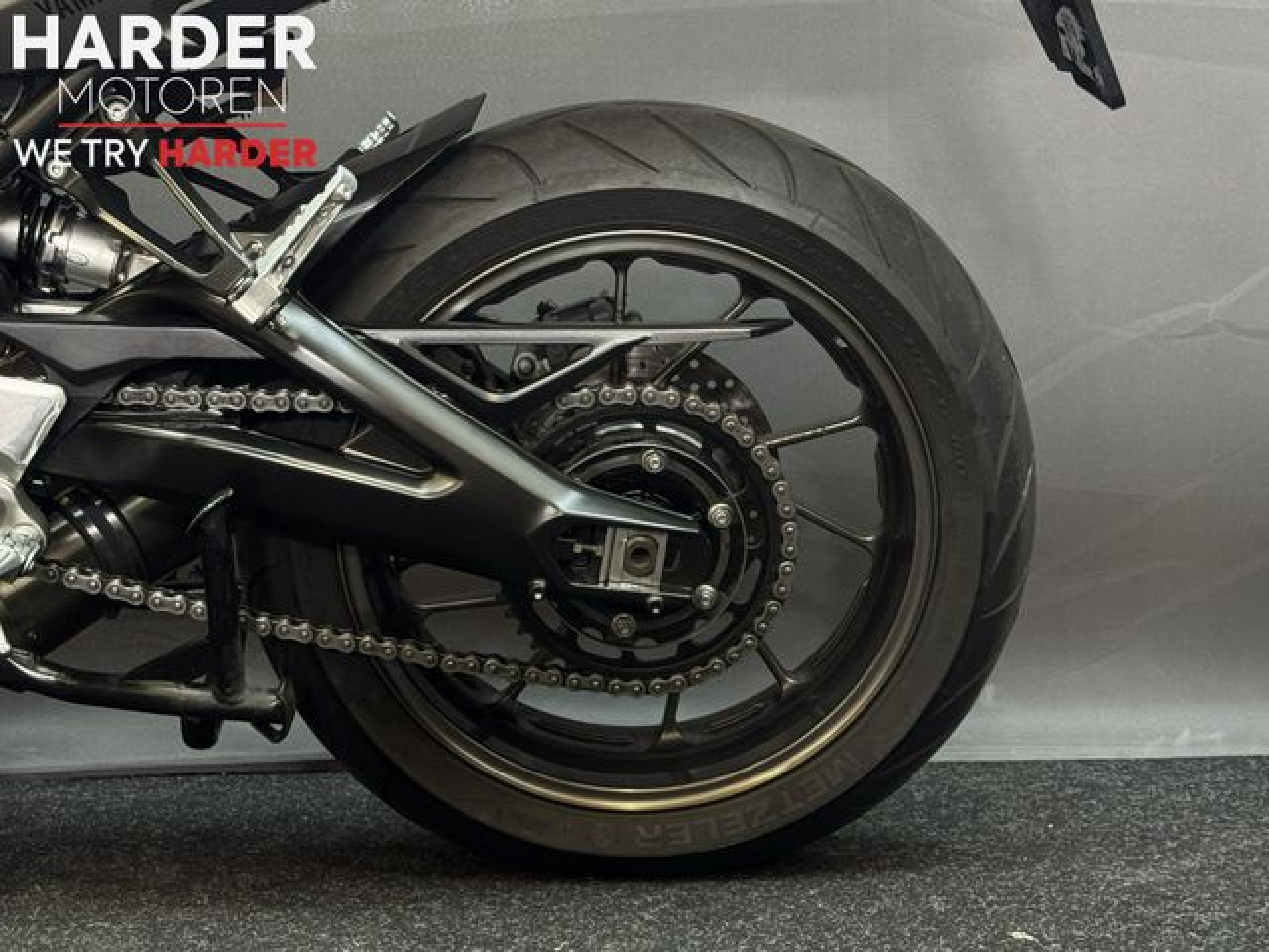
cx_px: 634
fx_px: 1760
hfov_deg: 39.7
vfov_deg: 30.3
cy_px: 476
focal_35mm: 48
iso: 250
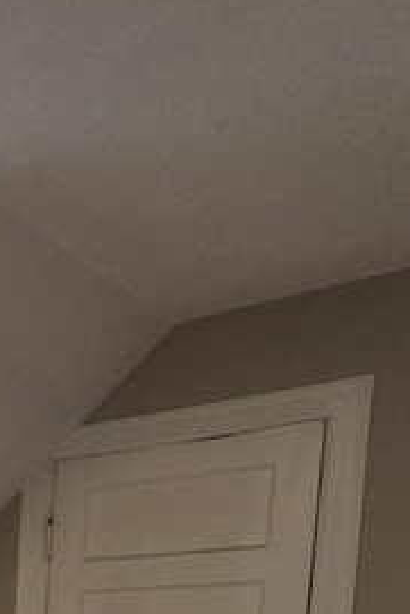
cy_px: 786
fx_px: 870
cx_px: -460
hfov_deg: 17.1
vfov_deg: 30.9
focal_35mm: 51
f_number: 2.2
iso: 80
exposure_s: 1/120
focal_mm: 2.2
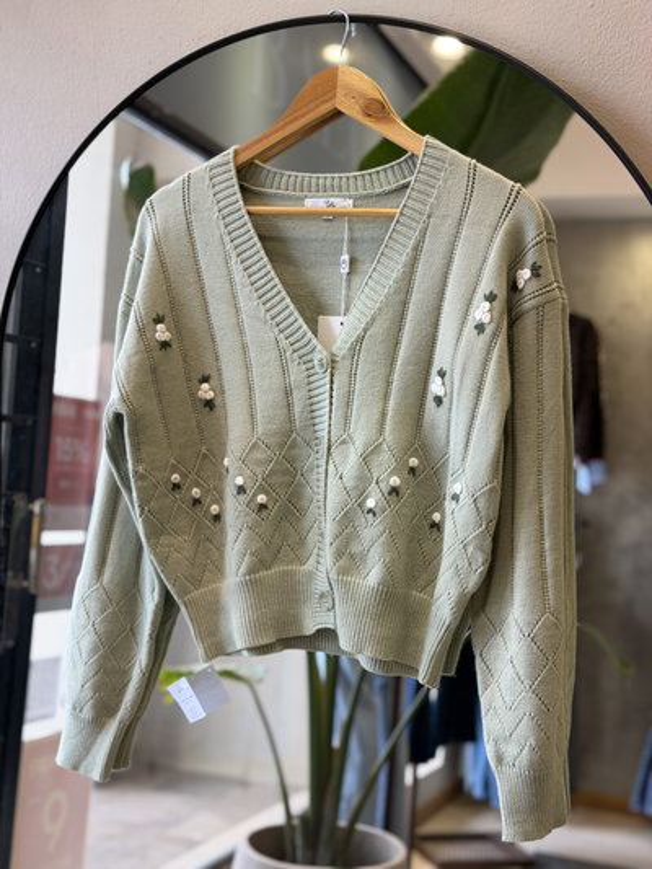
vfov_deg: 39.6
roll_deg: -0.7
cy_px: 434
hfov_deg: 30.3
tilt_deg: -9.4
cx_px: 326
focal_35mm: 48
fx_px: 1205
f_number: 1.78
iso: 80
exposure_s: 1/100
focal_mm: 6.76
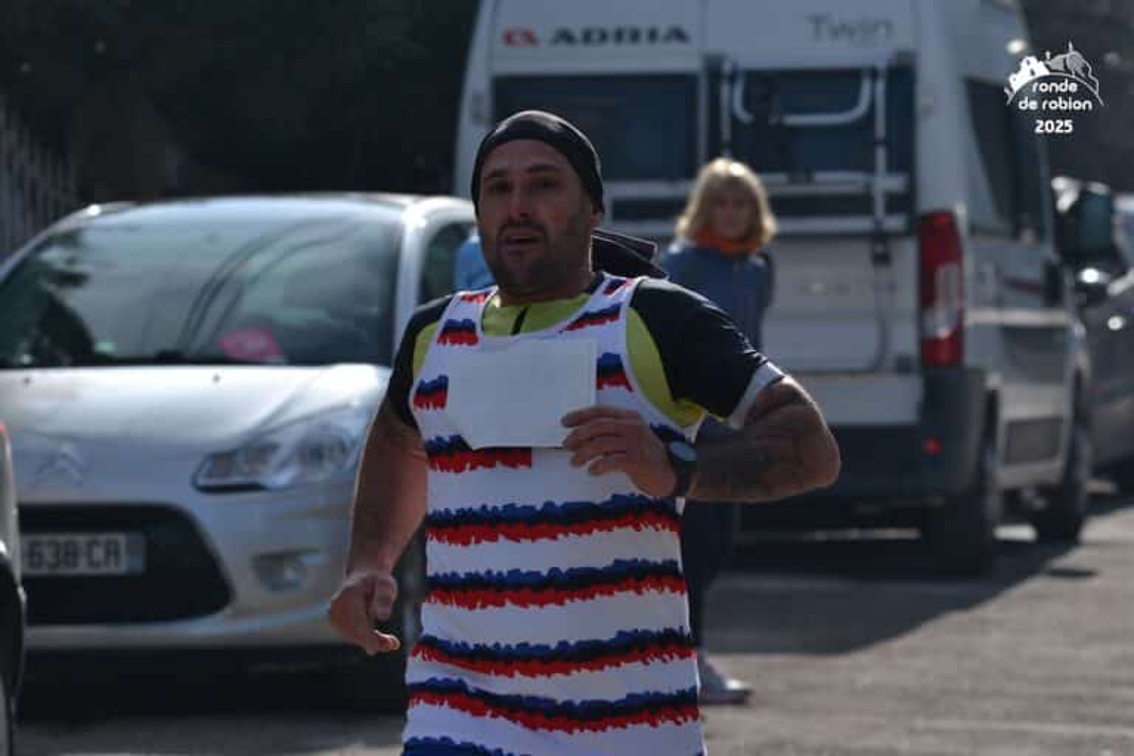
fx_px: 7559
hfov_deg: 8.6
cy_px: 378
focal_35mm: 240
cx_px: 567
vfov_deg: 5.7
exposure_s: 1/2000
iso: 400
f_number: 7.1
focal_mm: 160
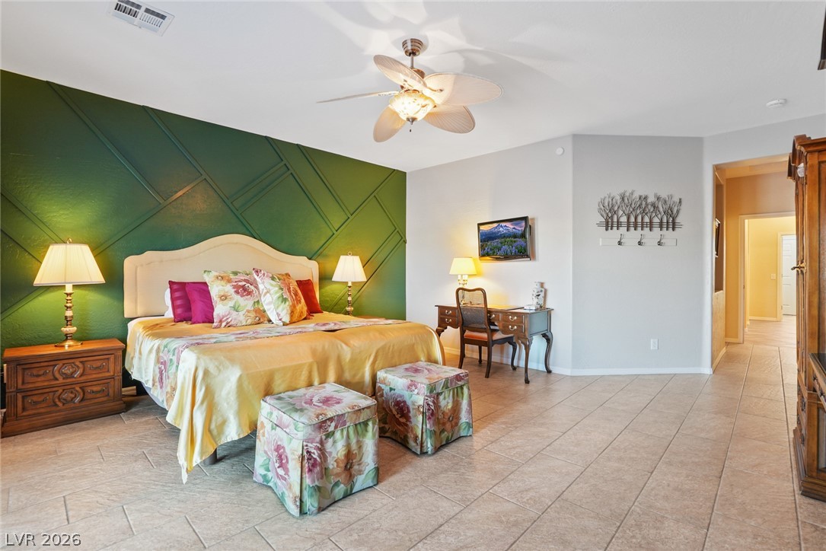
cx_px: 413
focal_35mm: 16
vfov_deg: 73.8
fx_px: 367
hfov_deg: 96.7
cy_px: 276
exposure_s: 1/1.25
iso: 320
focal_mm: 16
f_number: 9
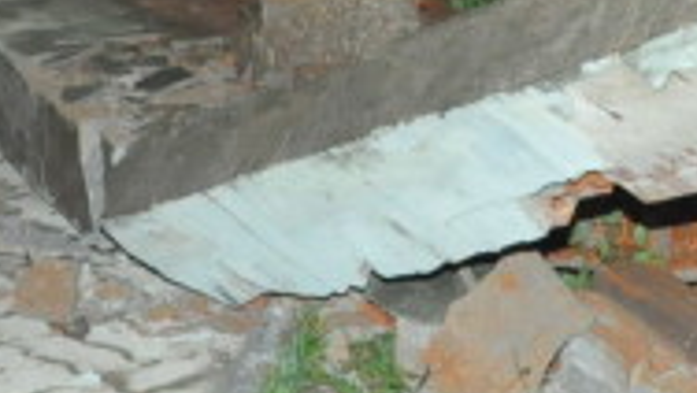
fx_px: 2959
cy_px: -343
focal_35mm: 160
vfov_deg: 7.4
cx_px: 623
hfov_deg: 13.3
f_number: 6.3
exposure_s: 1/200
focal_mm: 24
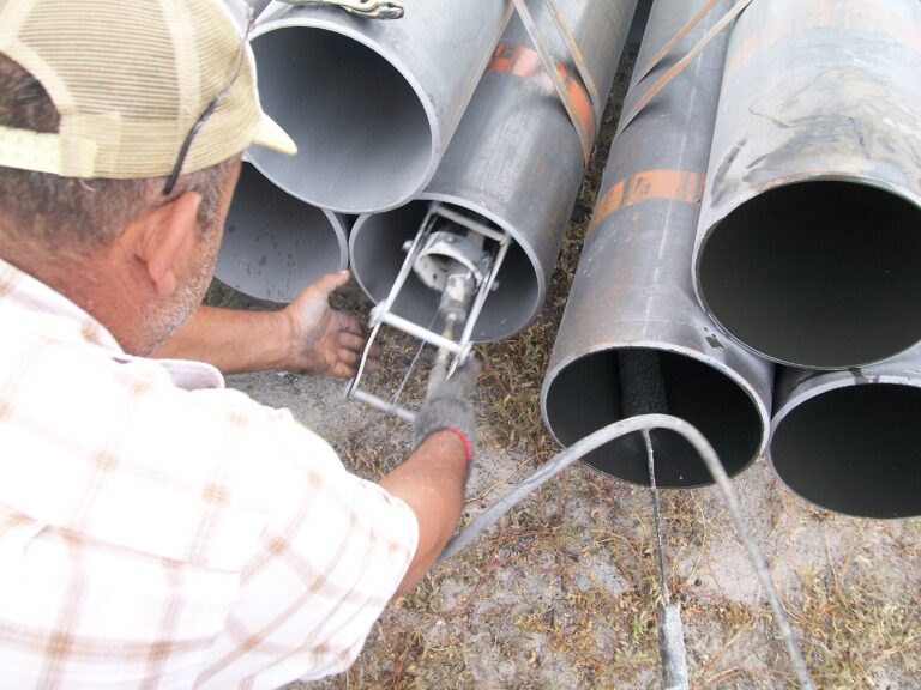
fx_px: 958
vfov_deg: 39.7
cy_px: 345
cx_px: 460
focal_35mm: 36
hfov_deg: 51.4
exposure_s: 1/125
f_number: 2.7
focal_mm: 6
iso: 80
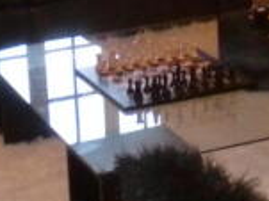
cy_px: -67
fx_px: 1048
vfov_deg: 10.7
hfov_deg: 14.6
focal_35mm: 135
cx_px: 179
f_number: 3.1
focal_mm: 6.3
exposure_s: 1/60
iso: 400
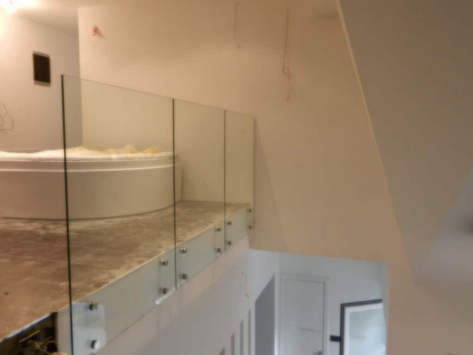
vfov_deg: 48.2
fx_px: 396
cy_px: 178
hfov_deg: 61.7
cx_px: 236
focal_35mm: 29
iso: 400
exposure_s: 1/15
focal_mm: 5.1
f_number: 3.6
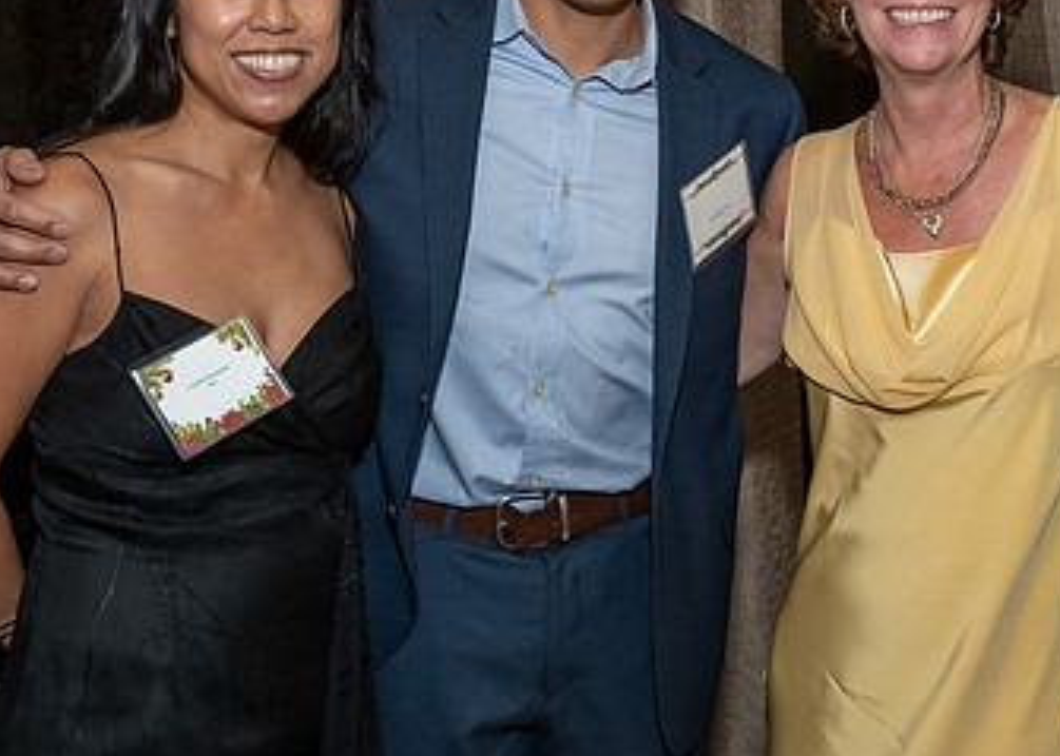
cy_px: 196
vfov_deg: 19.2
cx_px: 722
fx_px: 2227
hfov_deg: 26.6
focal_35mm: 74
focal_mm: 22
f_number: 6.3
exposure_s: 1/250
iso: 500
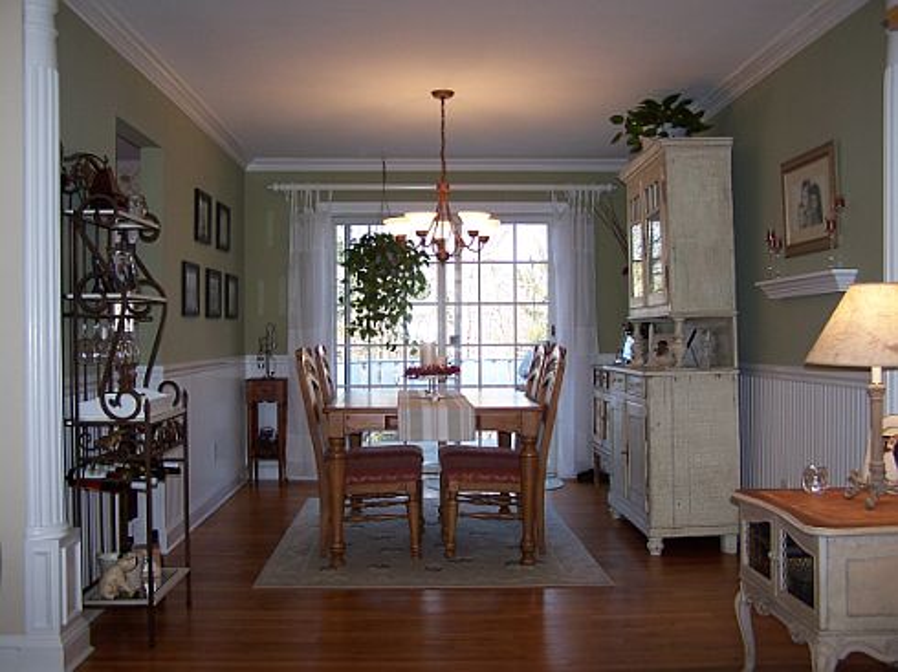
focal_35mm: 38
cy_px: 336
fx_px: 985
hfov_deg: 49.0
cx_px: 449
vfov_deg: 37.7
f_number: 2.8
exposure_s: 1/60
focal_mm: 6.3
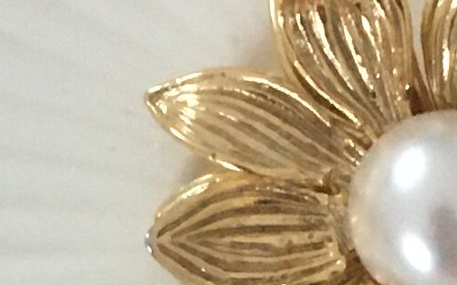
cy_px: 667
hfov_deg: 8.6
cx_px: 198
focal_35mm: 245
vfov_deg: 5.2
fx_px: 3051
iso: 250
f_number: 2.2
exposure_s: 1/33
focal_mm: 4.15
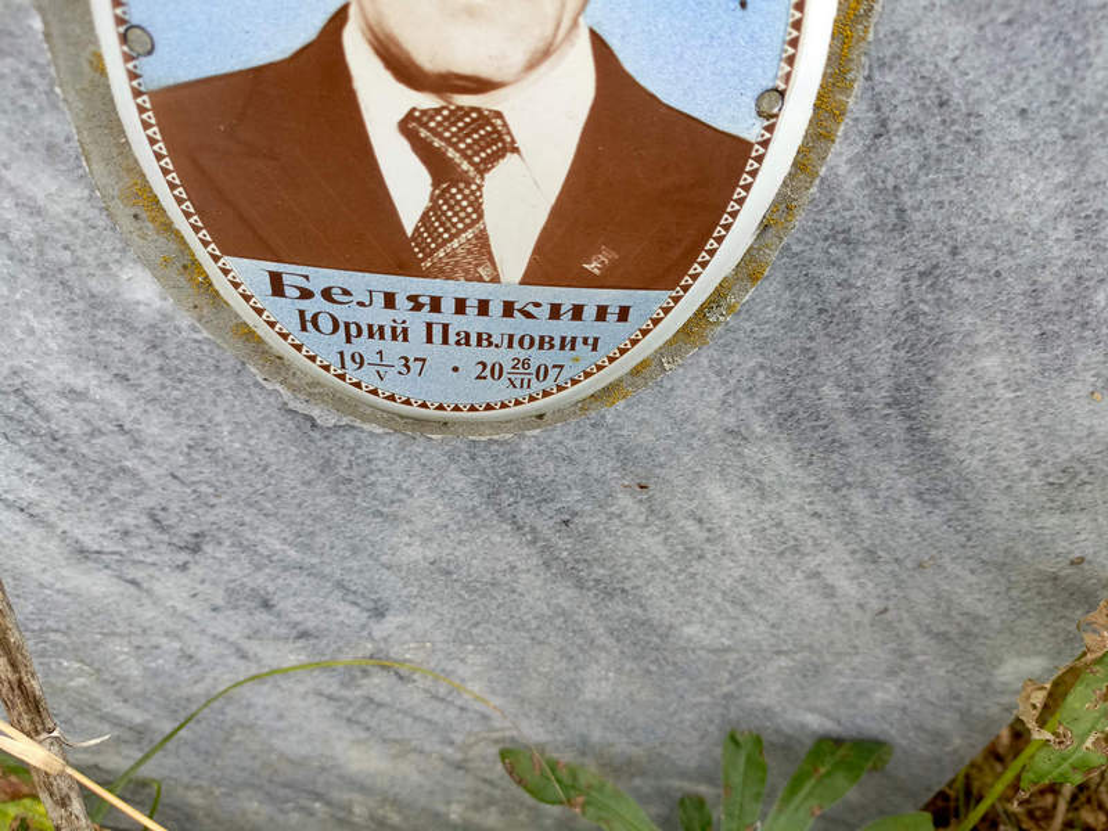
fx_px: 800
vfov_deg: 54.9
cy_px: 416
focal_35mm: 25
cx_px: 554
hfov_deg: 69.4
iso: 123
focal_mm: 4.76
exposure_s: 1/100
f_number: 1.69
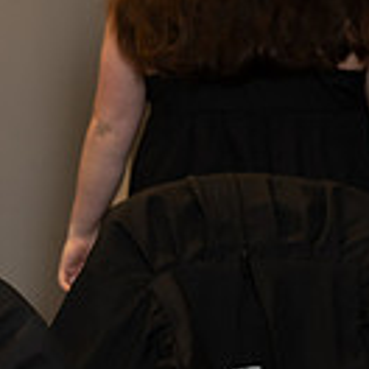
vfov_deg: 7.2
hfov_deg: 6.9
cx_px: -422
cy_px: 289
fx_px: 2919
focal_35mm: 242
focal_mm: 65
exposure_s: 1/80
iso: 640
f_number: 5.6
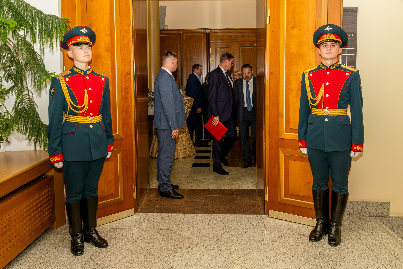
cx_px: 200
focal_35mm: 30
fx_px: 339
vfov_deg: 43.0
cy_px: 111
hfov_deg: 61.4
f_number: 4
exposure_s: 1/125
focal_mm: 16
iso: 500
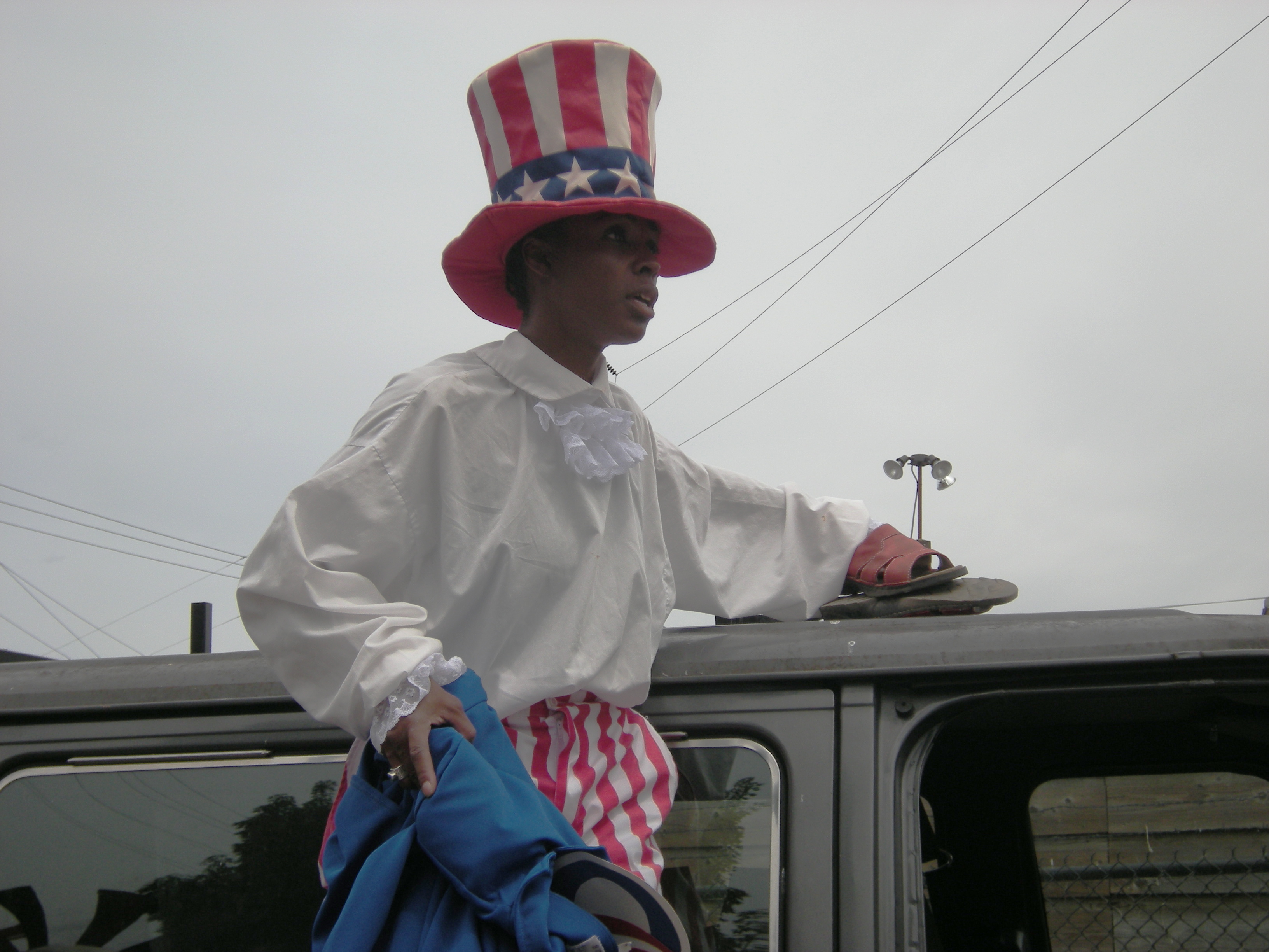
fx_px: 1906
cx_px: 634
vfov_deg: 28.0
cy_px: 476
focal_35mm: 52
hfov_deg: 36.8
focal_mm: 8.8
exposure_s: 1/235
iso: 64
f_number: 7.6
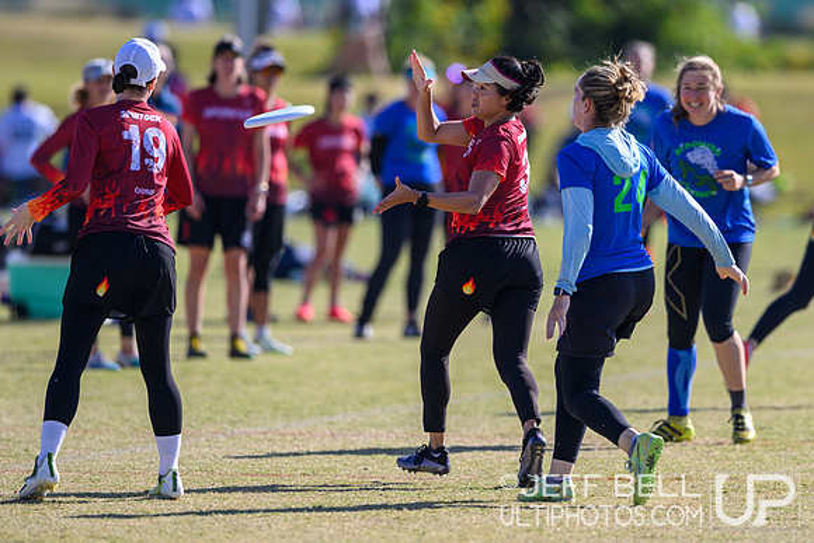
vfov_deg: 2.6
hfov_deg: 3.9
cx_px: 509
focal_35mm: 531
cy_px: 238
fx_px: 12002
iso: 100
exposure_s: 1/1000
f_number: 3.2
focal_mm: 400
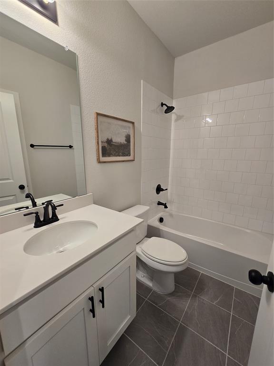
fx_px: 137
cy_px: 183
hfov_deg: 89.9
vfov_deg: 106.2
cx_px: 137
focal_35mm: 13
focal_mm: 2.2
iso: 80
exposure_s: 1/60
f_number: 2.2
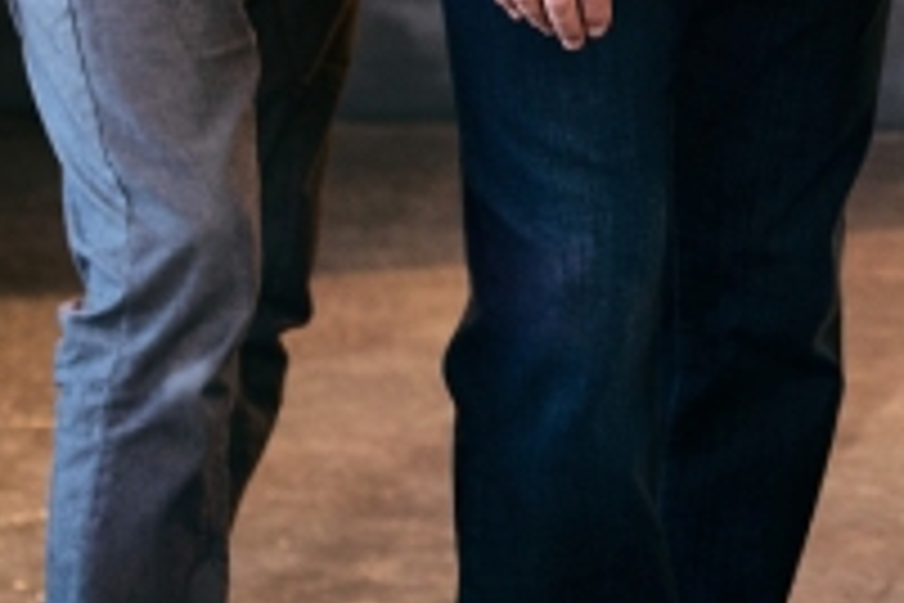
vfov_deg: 5.3
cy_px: -331
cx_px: 1673
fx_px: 6403
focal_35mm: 255
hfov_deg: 7.8
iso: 250
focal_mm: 50
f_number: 3.5
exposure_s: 1/200
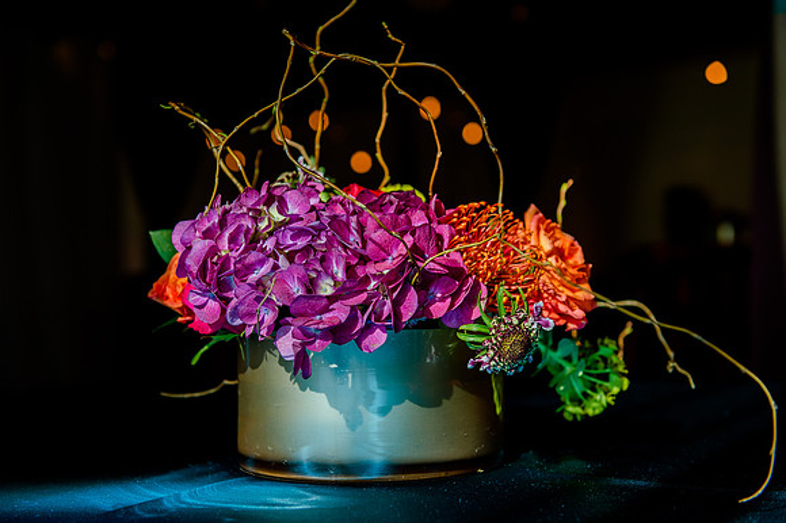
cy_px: 262
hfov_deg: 34.7
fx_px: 1256
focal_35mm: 58
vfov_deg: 23.5
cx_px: 375
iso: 250
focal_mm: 55
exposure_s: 1/500
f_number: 3.5
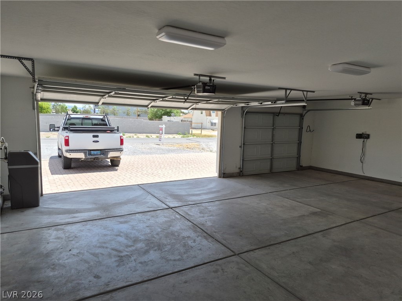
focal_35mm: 23
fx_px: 267
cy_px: 150
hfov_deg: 73.9
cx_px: 201
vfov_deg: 58.9
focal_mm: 5.4
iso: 80
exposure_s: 1/3448
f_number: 1.8
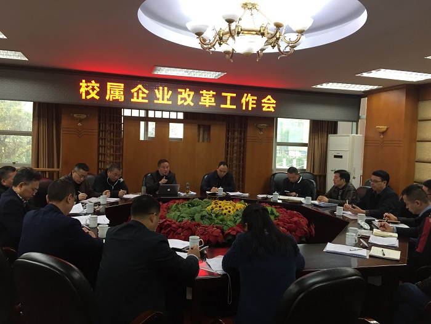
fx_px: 361
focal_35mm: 29
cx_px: 216
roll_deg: -2.0
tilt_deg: -2.9
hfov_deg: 61.7
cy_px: 162
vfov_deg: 48.2
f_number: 2.2
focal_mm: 4.15
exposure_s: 1/33
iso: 50
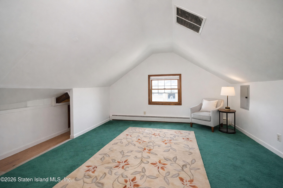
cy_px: 94
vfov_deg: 73.8
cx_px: 142
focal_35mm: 16
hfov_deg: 96.7
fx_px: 126
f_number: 4
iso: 64
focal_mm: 16
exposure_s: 1/15
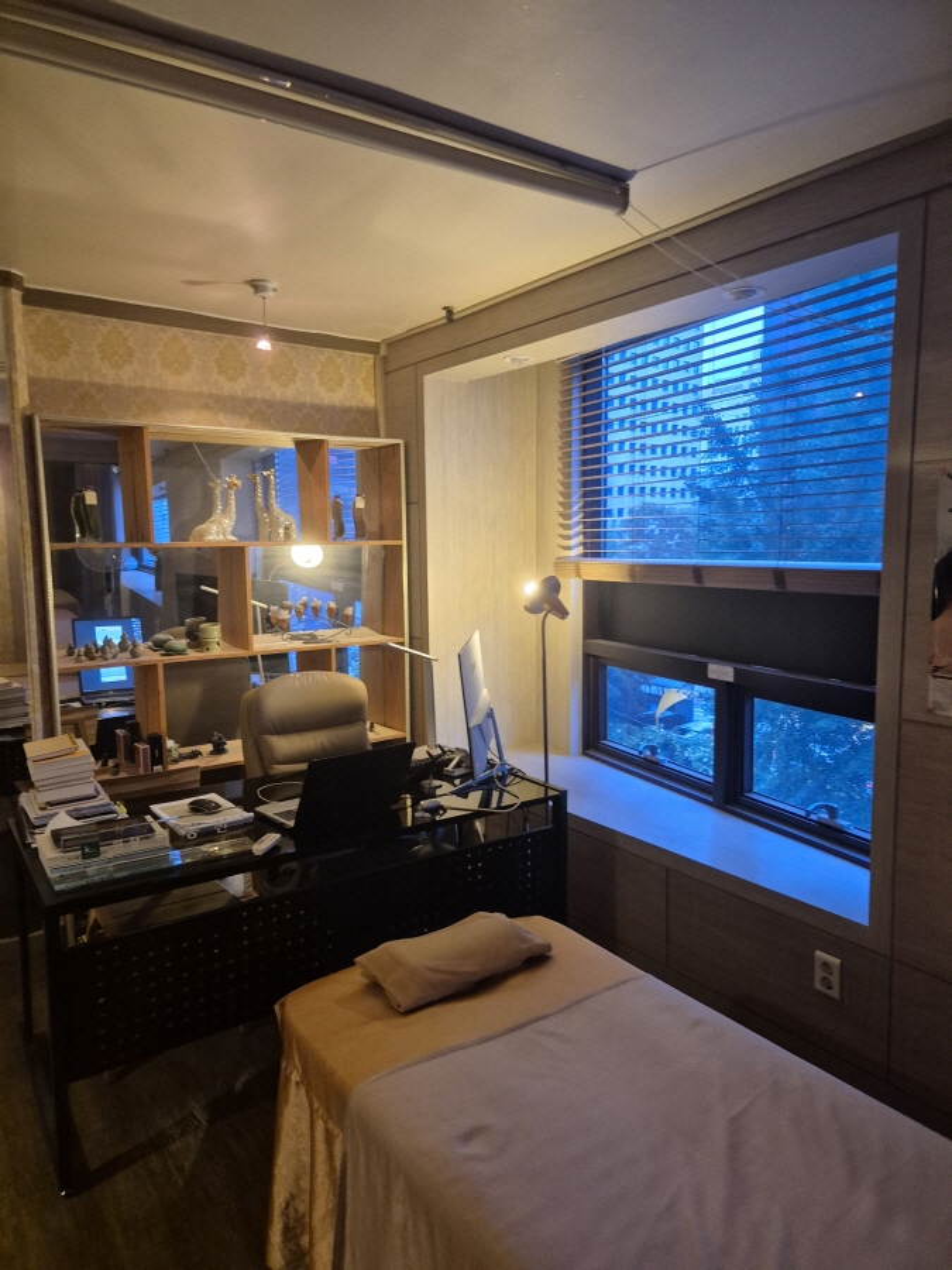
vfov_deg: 73.9
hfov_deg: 58.9
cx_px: 476
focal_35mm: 23
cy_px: 635
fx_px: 843
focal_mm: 5.4
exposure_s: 1/120
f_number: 1.8
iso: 800
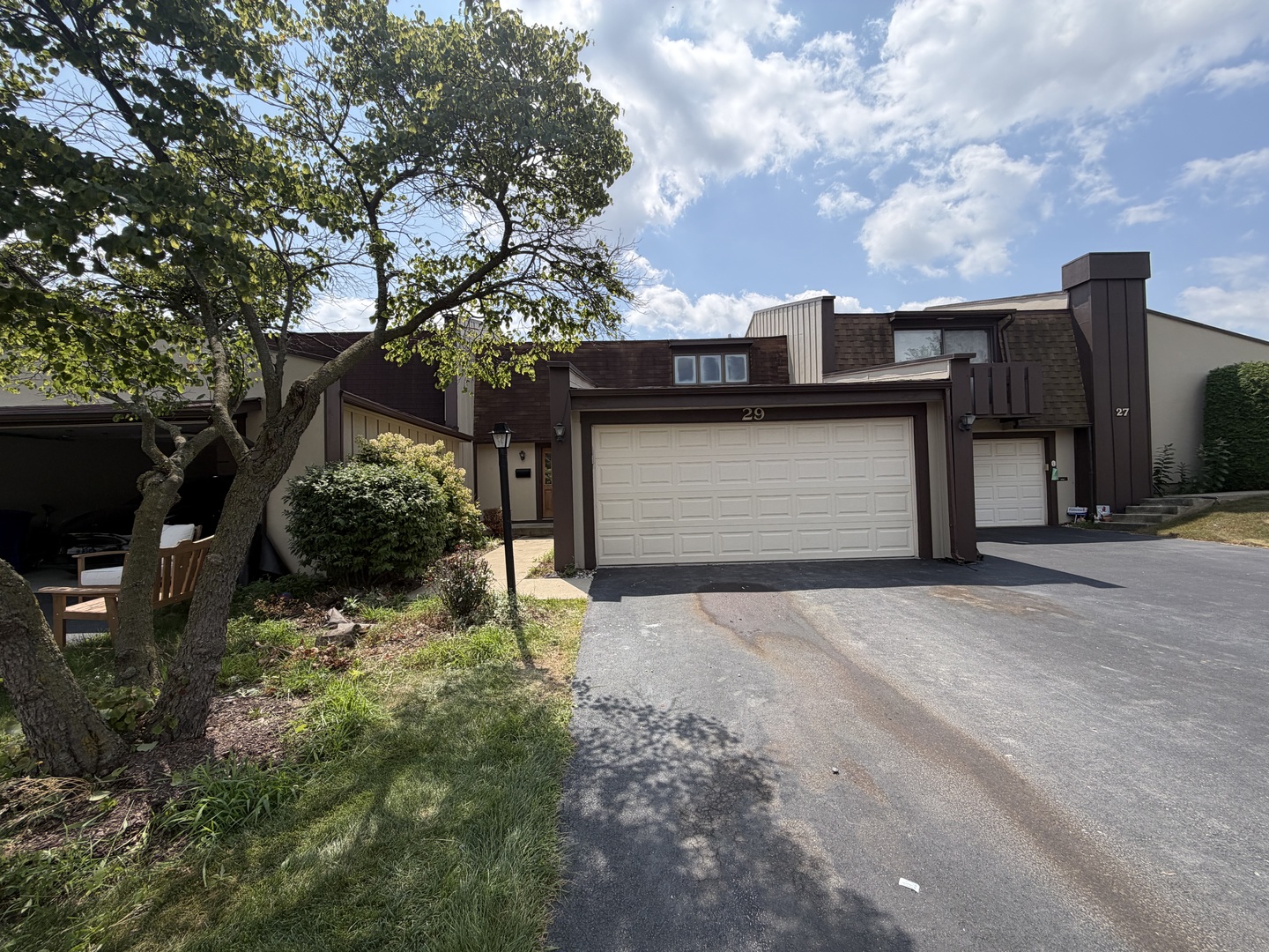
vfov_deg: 85.7
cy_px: 476
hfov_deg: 102.1
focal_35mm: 14
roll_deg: +2.6
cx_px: 634
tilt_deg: +1.5
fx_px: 513
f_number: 2.2
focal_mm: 2.22
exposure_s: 1/876
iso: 20
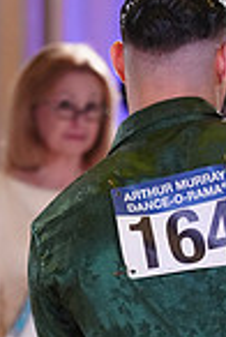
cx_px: 257
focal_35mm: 722
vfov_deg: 2.8
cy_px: 540
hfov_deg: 1.9
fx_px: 6766
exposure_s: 1/400
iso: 2000
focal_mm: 182
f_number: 4
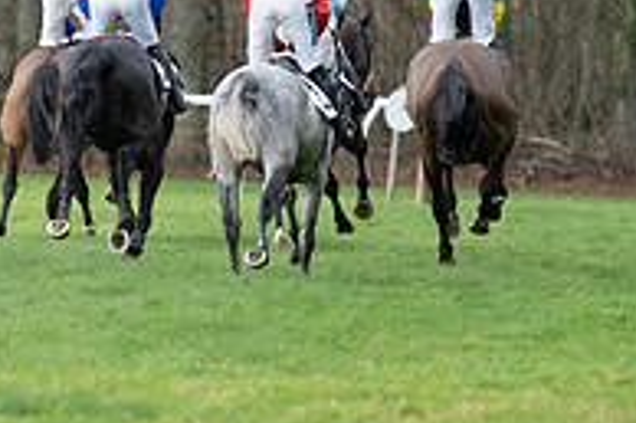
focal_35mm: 898
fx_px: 15851
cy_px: 152
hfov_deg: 2.3
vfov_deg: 1.5
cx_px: 75
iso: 500
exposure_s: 1/1000
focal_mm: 200
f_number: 2.8
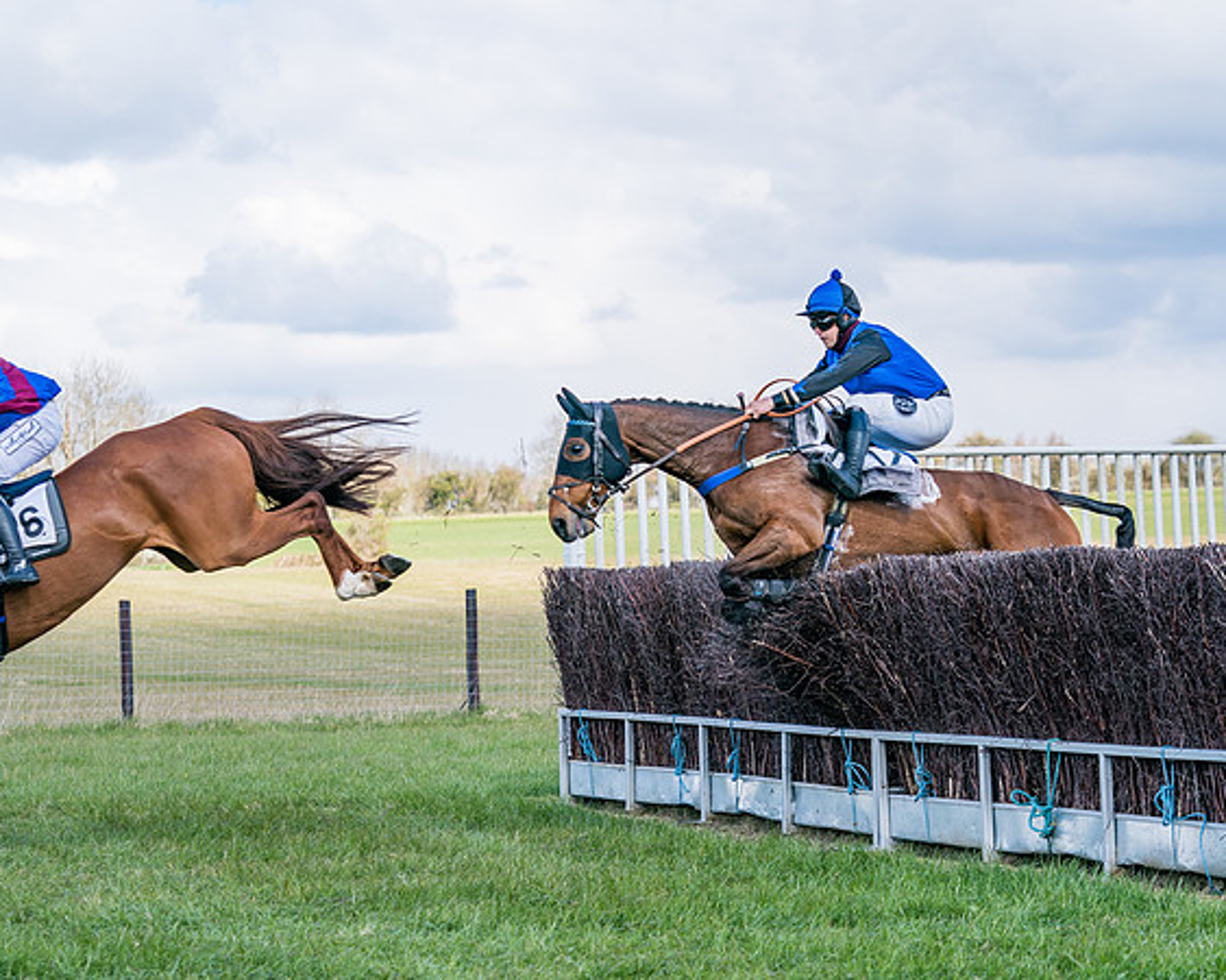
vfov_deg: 15.4
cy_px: 481
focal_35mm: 100
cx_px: 629
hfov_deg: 19.2
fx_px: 3631
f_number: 4
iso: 200
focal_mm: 76
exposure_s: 1/1600
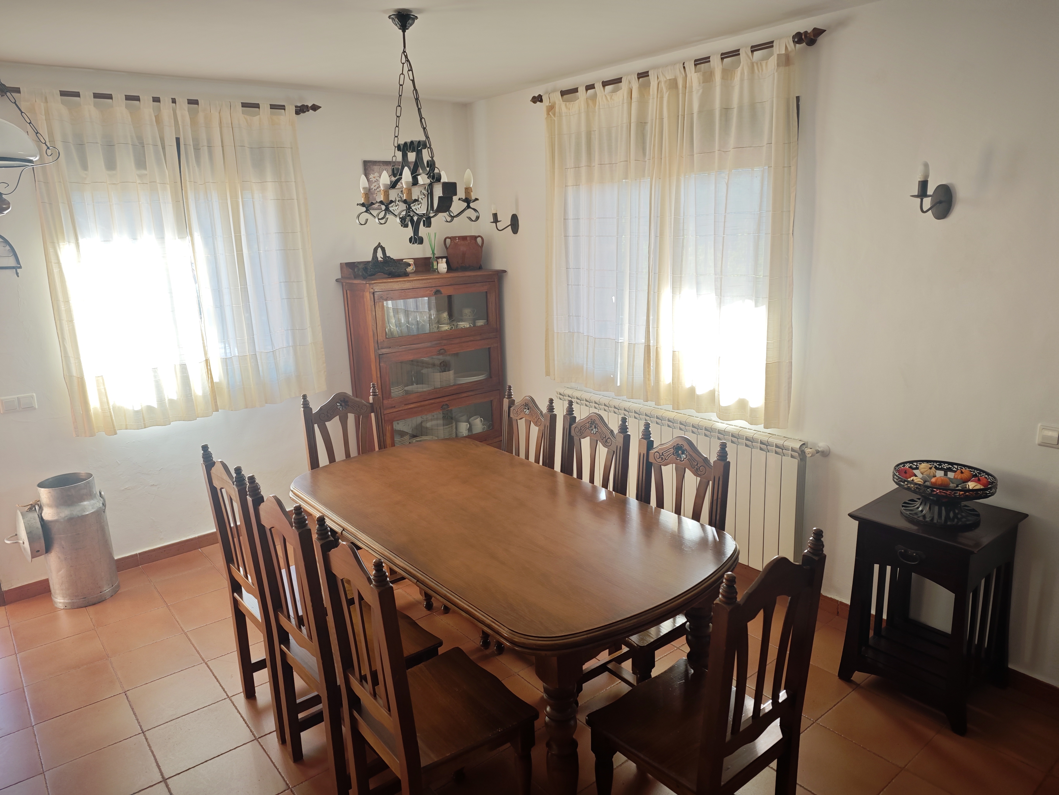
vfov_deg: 58.9
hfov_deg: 73.9
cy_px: 398
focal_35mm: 23
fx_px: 704
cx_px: 530
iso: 50
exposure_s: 1/159
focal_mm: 6.55
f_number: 1.6
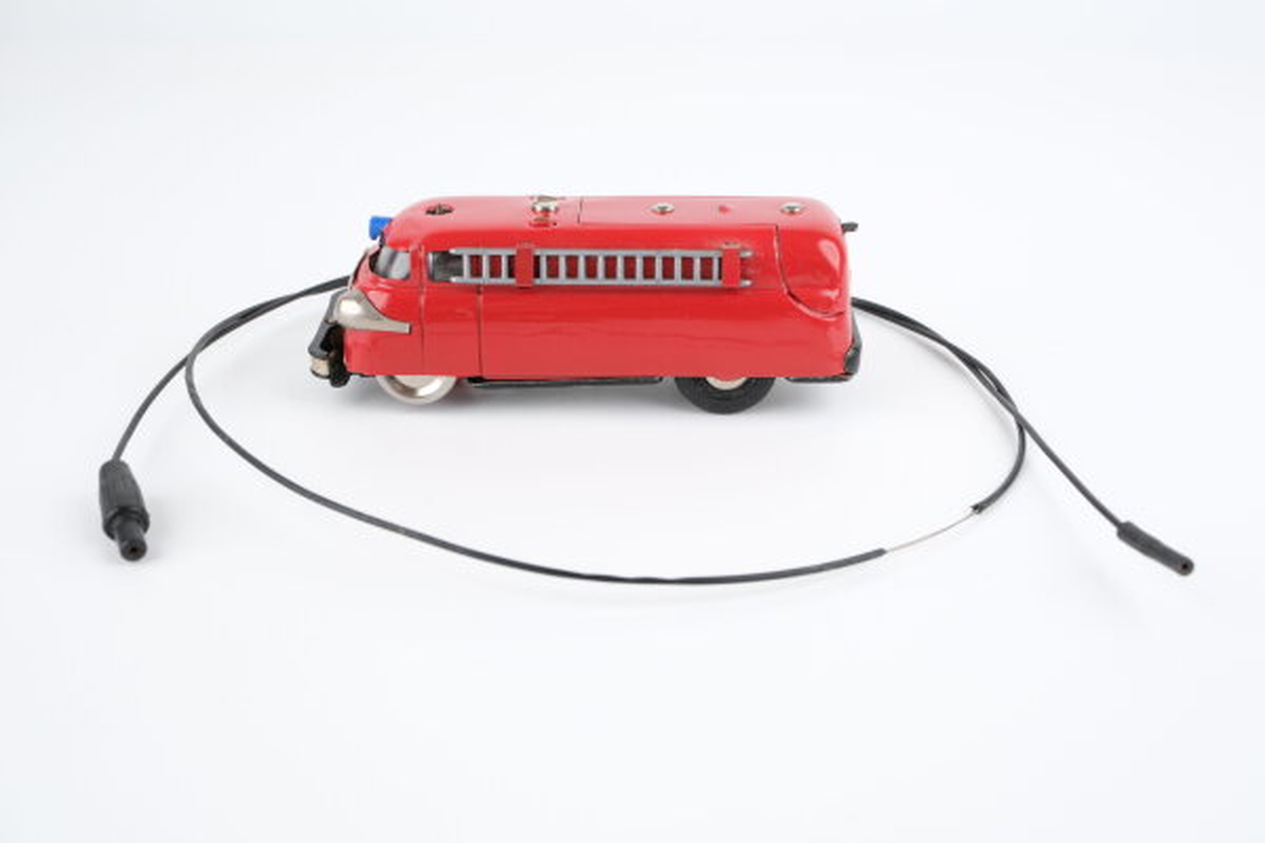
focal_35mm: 45
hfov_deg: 43.6
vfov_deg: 29.9
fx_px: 1581
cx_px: 632
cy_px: 422
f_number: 8
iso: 400
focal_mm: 30
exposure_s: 1/125
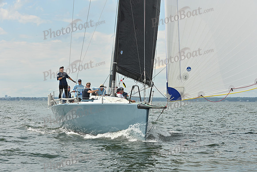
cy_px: 86
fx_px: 614
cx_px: 128
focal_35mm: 86
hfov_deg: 23.6
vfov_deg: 15.9
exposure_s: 1/1600
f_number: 8
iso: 320
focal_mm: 86
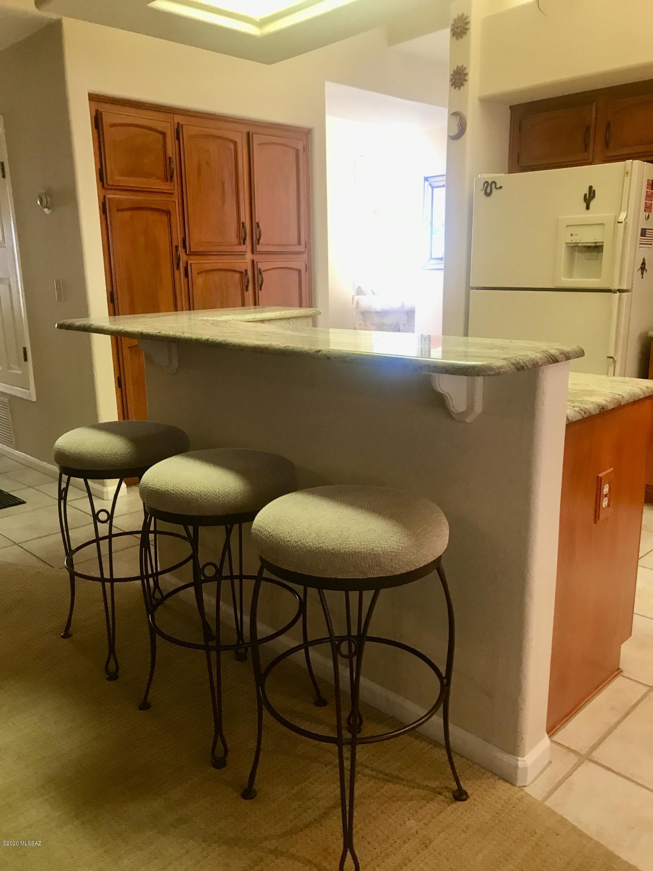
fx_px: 704
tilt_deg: -12.4
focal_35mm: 28
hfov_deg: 49.7
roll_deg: +2.1
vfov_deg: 63.4
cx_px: 326
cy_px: 436
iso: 50
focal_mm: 3.99
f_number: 1.8
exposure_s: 1/15
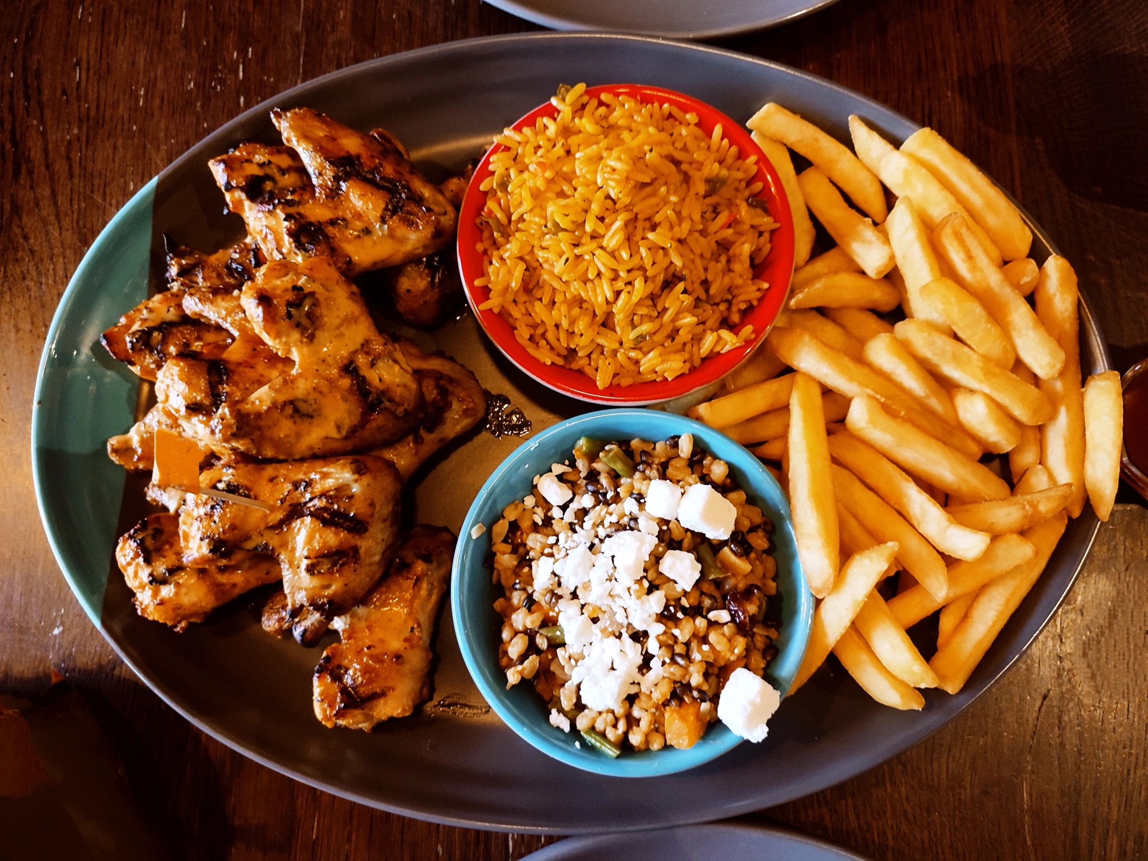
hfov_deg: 69.4
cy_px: 430
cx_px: 574
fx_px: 829
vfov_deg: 54.9
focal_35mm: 25
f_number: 1.9
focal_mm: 6.04
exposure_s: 1/20
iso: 872
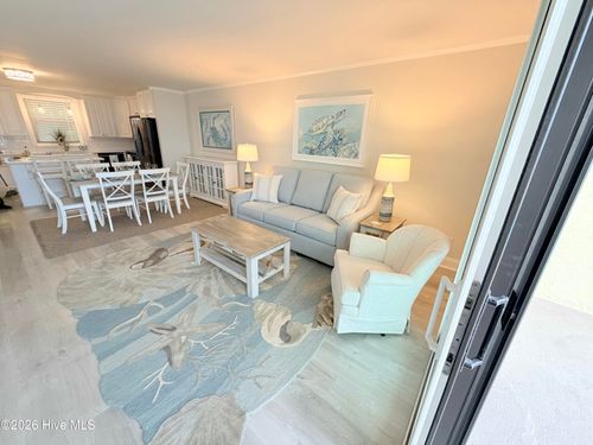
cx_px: 296
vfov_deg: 85.7
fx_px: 240
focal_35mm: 14
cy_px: 222
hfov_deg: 102.1
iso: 250
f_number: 2.2
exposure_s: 1/120
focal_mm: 2.22
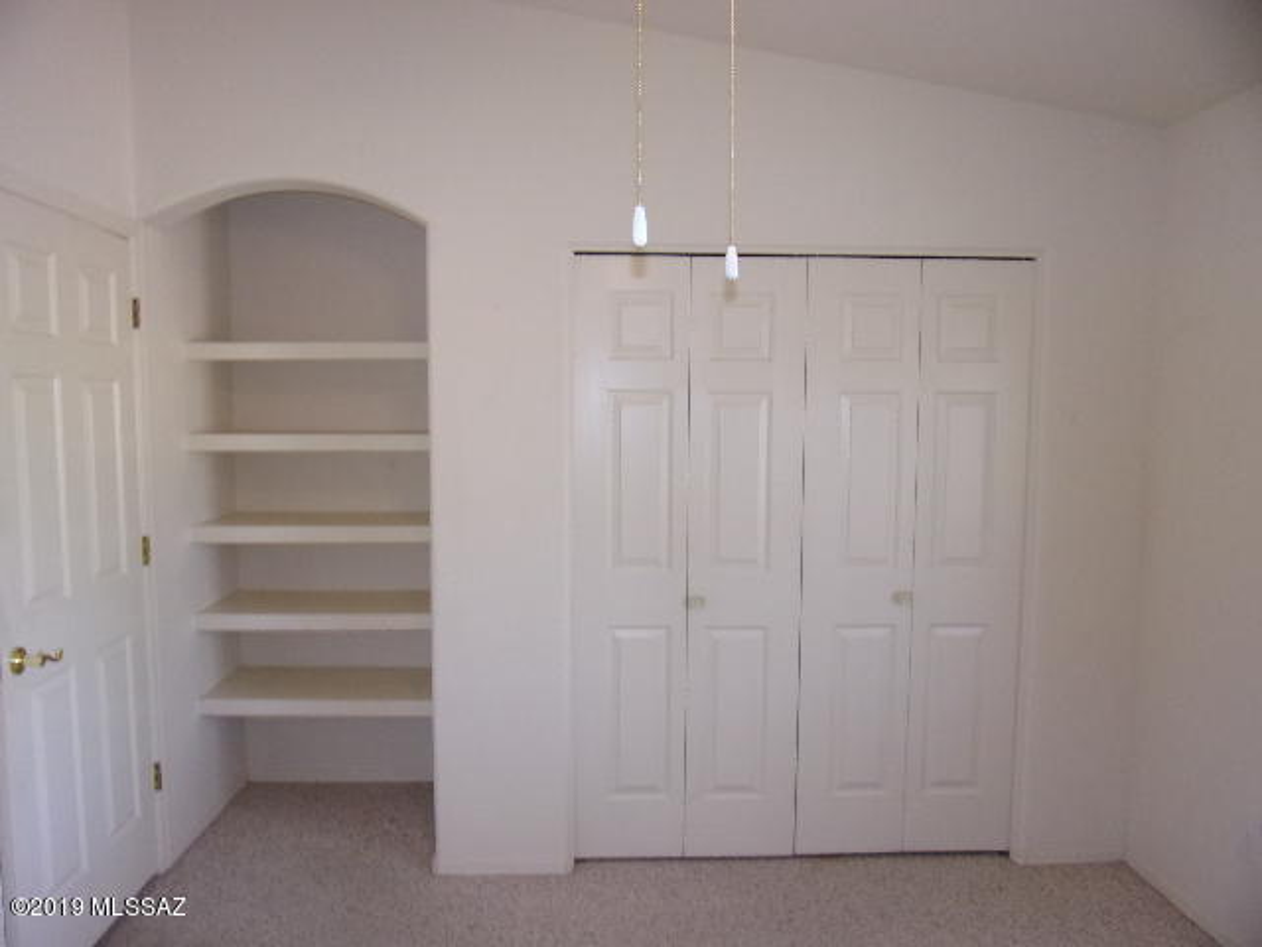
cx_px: 631
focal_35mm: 24
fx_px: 875
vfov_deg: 56.8
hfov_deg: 71.6
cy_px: 474
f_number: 3.3
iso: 200
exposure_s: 1/34
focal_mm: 4.3
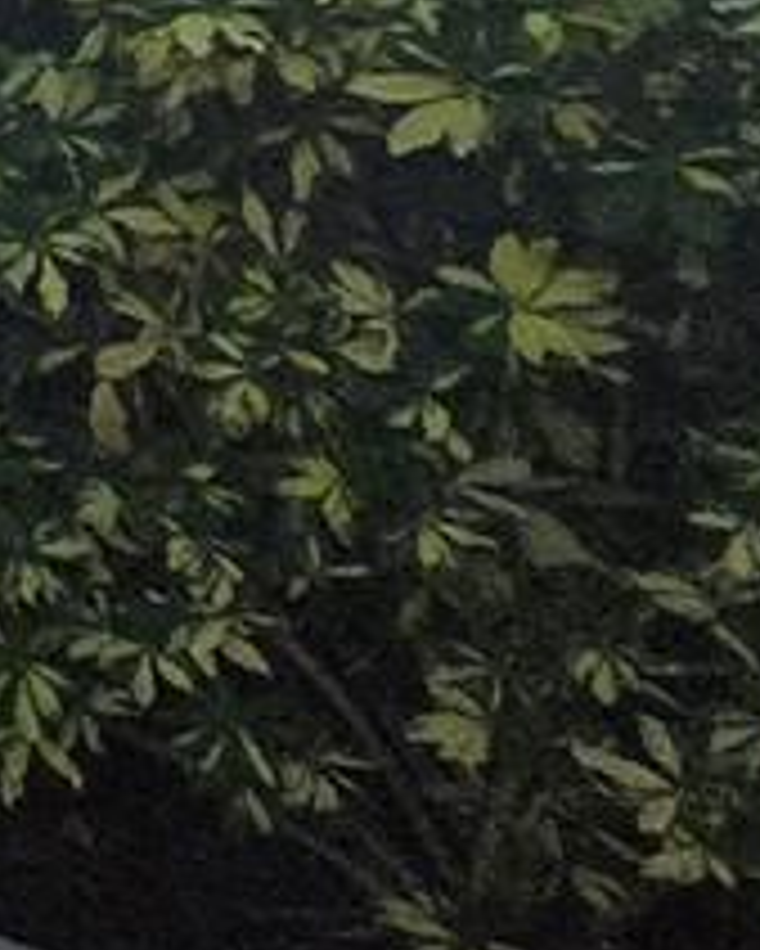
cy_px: -761
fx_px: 2697
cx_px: -2132
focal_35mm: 96
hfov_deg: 8.7
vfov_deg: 16.6
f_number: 2.2
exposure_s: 1/542
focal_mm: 1.7
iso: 25
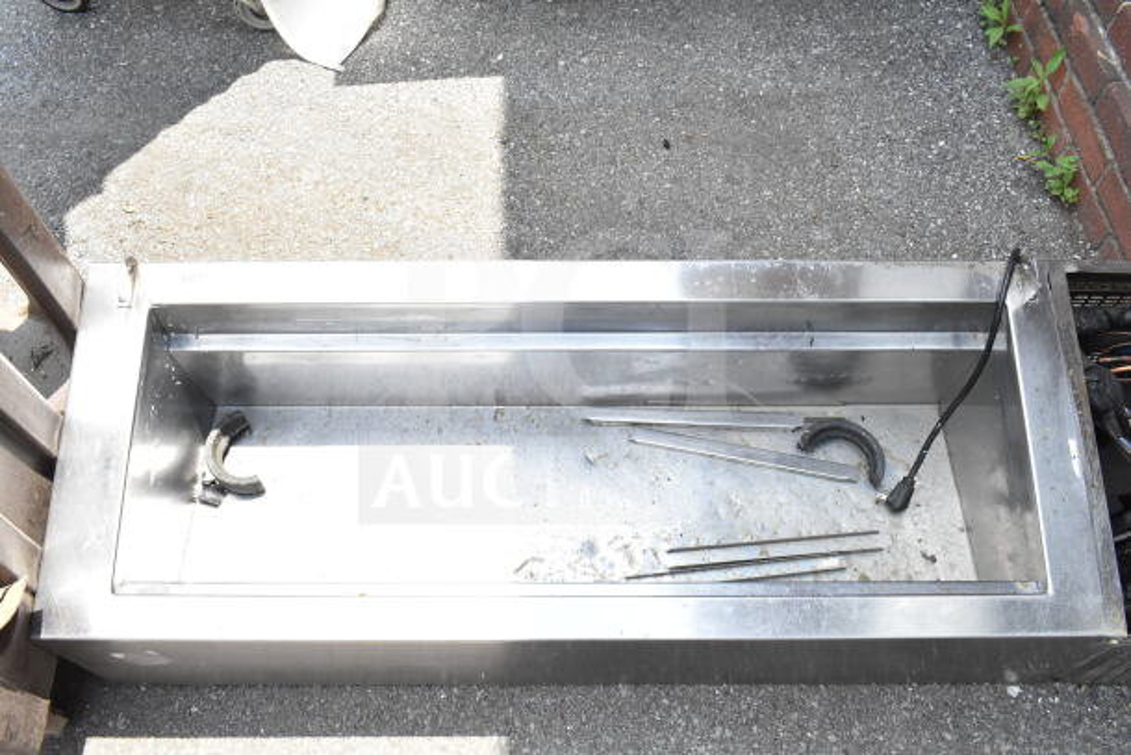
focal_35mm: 30
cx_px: 566
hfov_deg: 61.9
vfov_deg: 43.6
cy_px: 378
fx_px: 943
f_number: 11
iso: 1600
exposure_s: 1/500
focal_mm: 20
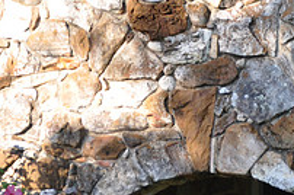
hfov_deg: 4.9
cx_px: 412
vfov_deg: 3.2
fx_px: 3449
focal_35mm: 423
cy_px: 68
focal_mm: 98
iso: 400
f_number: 5.6
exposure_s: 1/100
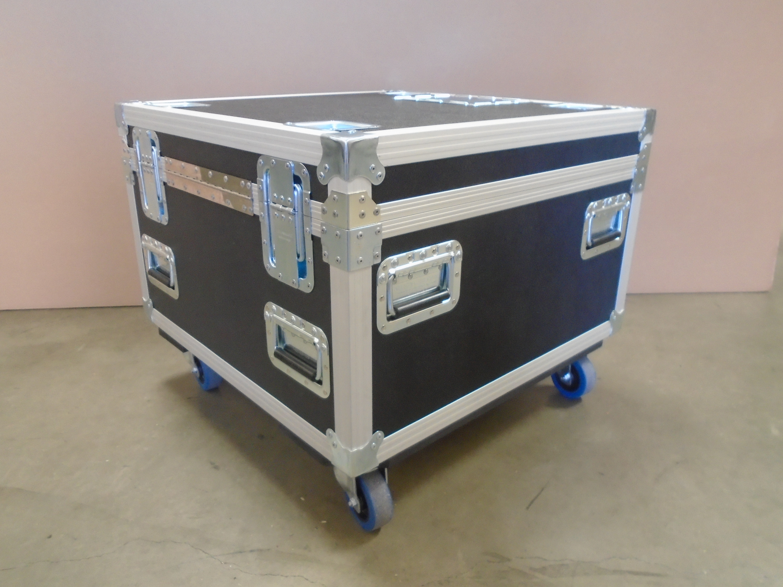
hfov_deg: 67.3
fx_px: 588
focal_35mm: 26
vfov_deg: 53.1
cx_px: 392
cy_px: 294
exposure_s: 1/30
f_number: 3.2
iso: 400
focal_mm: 4.6
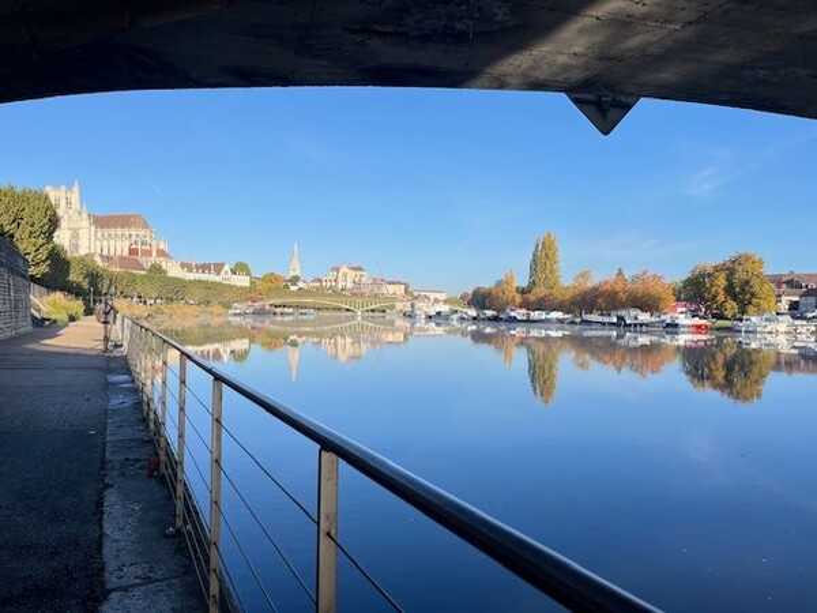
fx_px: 614
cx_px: 408
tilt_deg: -0.3
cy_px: 306
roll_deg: -1.5
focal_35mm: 26
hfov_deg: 67.3
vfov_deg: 53.1
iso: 50
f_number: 1.6
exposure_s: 1/2179
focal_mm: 5.1
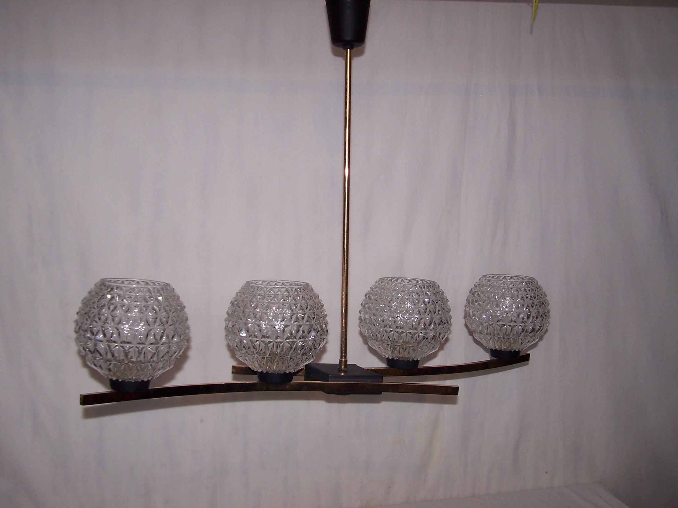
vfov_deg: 37.7
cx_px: 339
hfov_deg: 49.0
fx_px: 744
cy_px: 254
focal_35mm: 38
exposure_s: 1/60
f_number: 2.8
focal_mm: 6.3
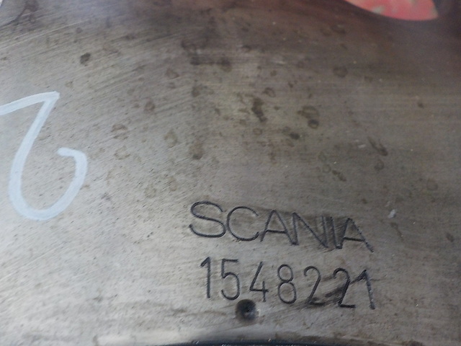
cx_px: 230
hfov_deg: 60.0
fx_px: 400
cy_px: 173
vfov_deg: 46.8
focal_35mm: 30
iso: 400
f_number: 3.3
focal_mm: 4.1
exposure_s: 1/25
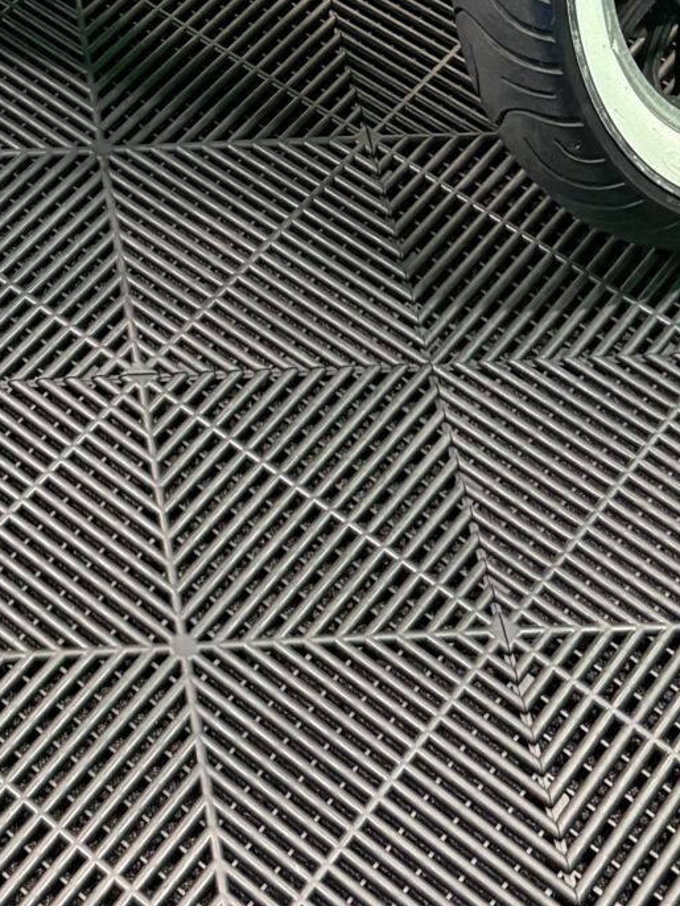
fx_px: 2539
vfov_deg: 18.2
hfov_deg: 14.7
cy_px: -421
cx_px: -177
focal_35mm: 97
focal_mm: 5.96
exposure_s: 1/60
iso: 320
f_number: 1.6
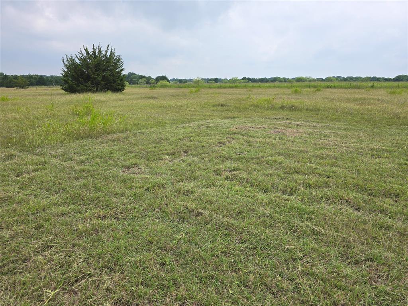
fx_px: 271
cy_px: 153
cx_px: 204
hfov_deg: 73.9
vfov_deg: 58.9
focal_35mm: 23
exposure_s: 1/655
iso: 12
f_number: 1.7
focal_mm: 6.3
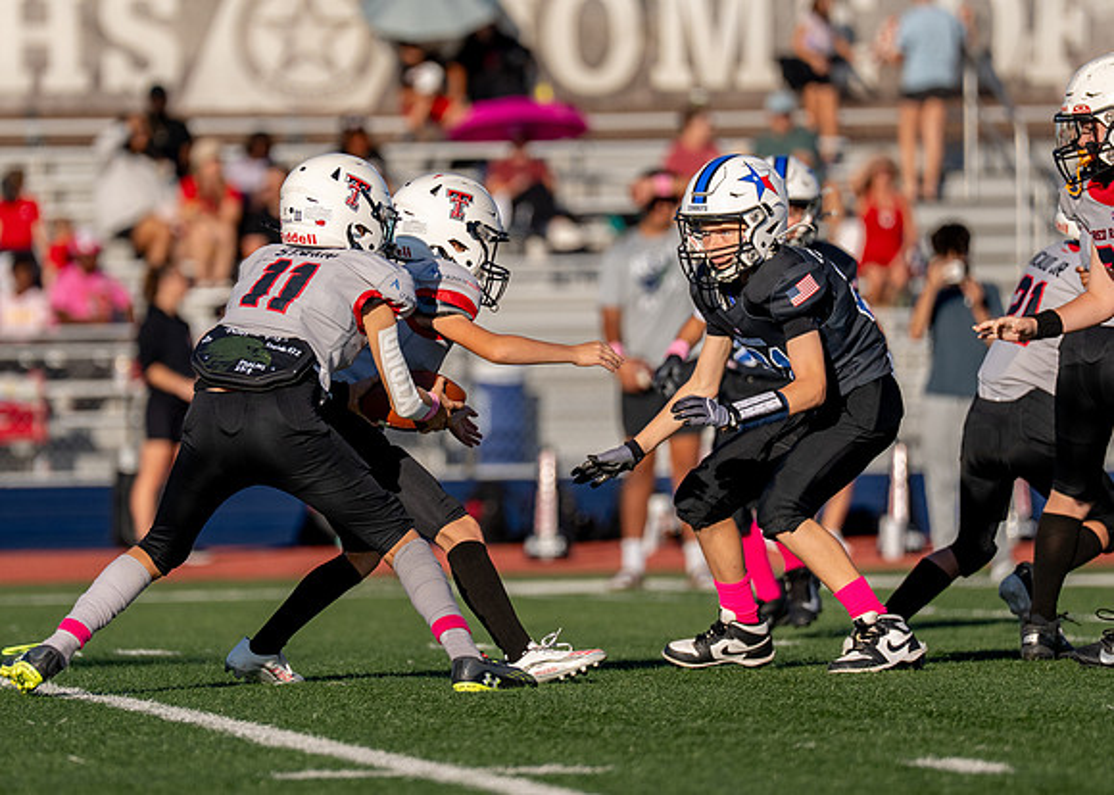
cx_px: 413
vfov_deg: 3.9
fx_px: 11623
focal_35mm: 367
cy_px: 331
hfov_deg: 5.5
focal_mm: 200
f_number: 2.8
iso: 160
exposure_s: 1/5000
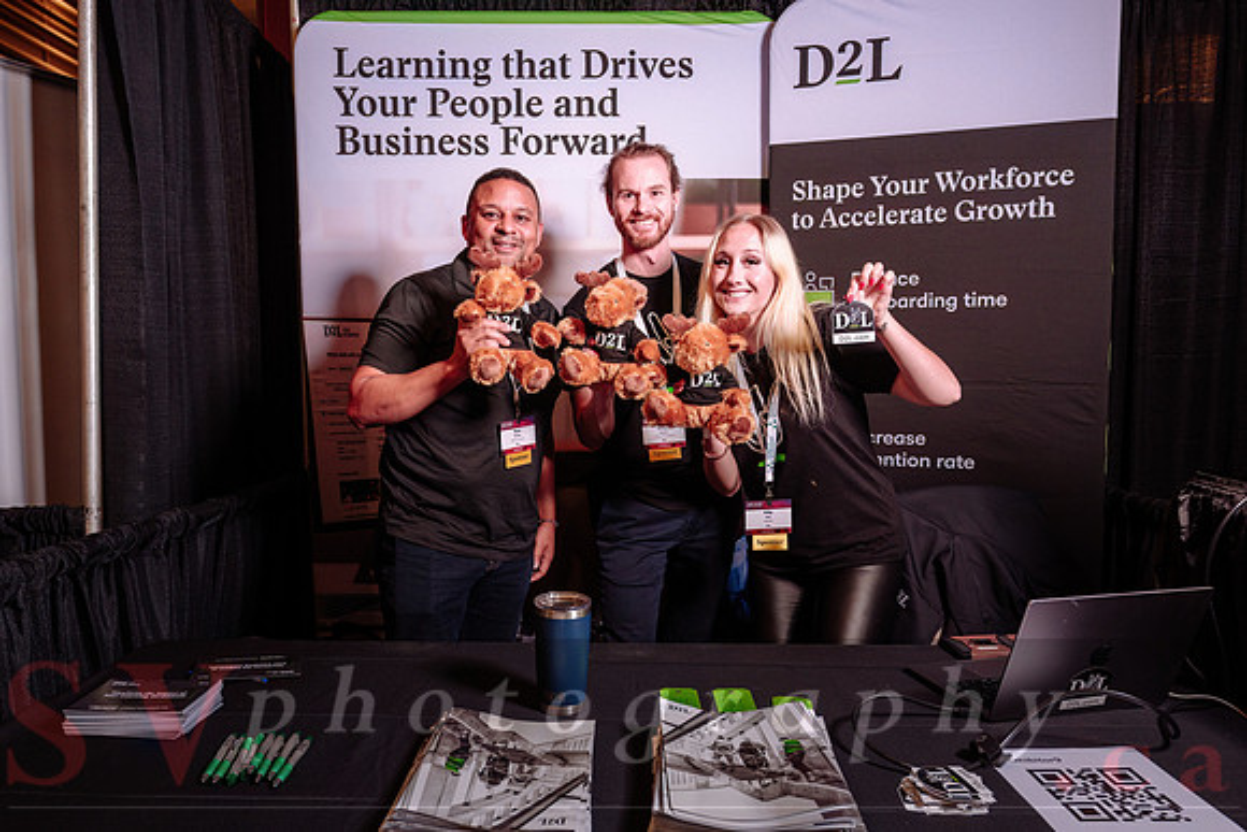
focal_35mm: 26
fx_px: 904
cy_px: 447
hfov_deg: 69.1
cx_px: 574
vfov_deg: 49.4
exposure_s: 1/60
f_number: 4.5
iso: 1000
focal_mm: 24
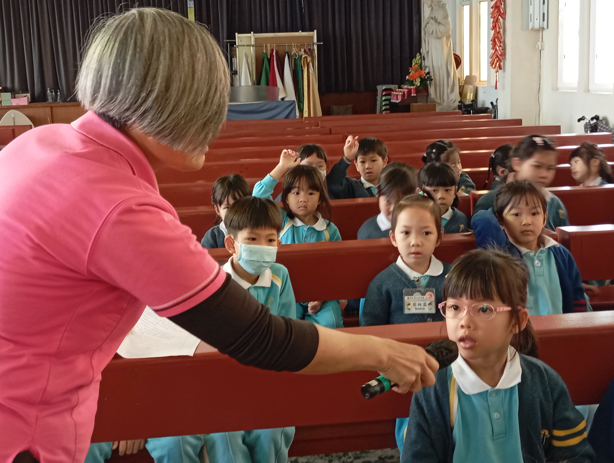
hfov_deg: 37.4
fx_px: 906
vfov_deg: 28.6
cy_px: 232
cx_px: 307
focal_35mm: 51
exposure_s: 1/16.7
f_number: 1.8
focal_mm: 4.22
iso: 293
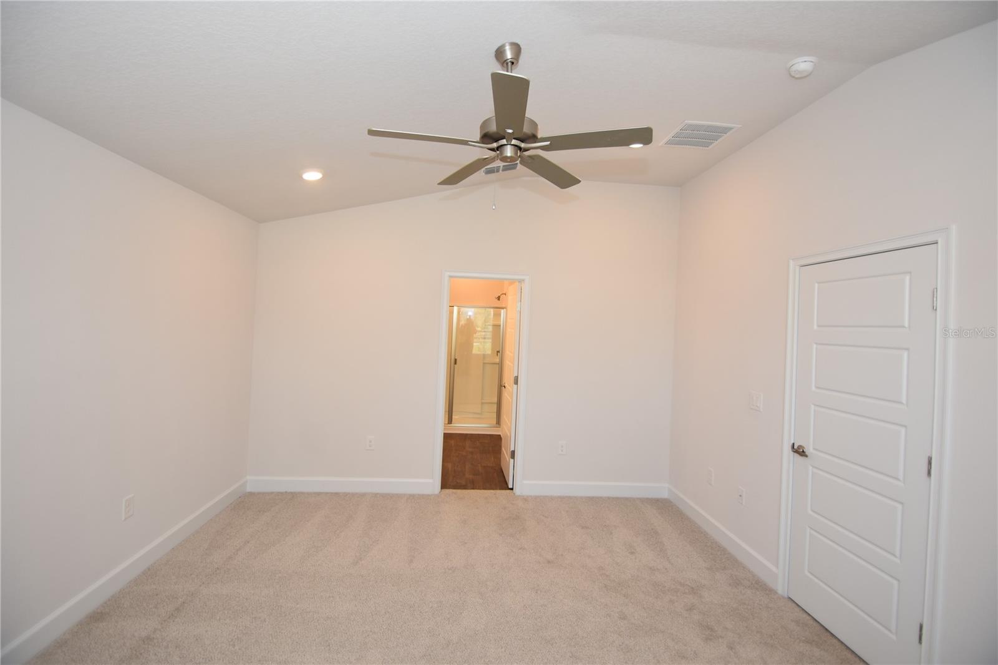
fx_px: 416
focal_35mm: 15
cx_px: 499
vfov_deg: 77.3
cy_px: 332
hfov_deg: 100.4
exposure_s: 1/60
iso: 220
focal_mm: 10
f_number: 4
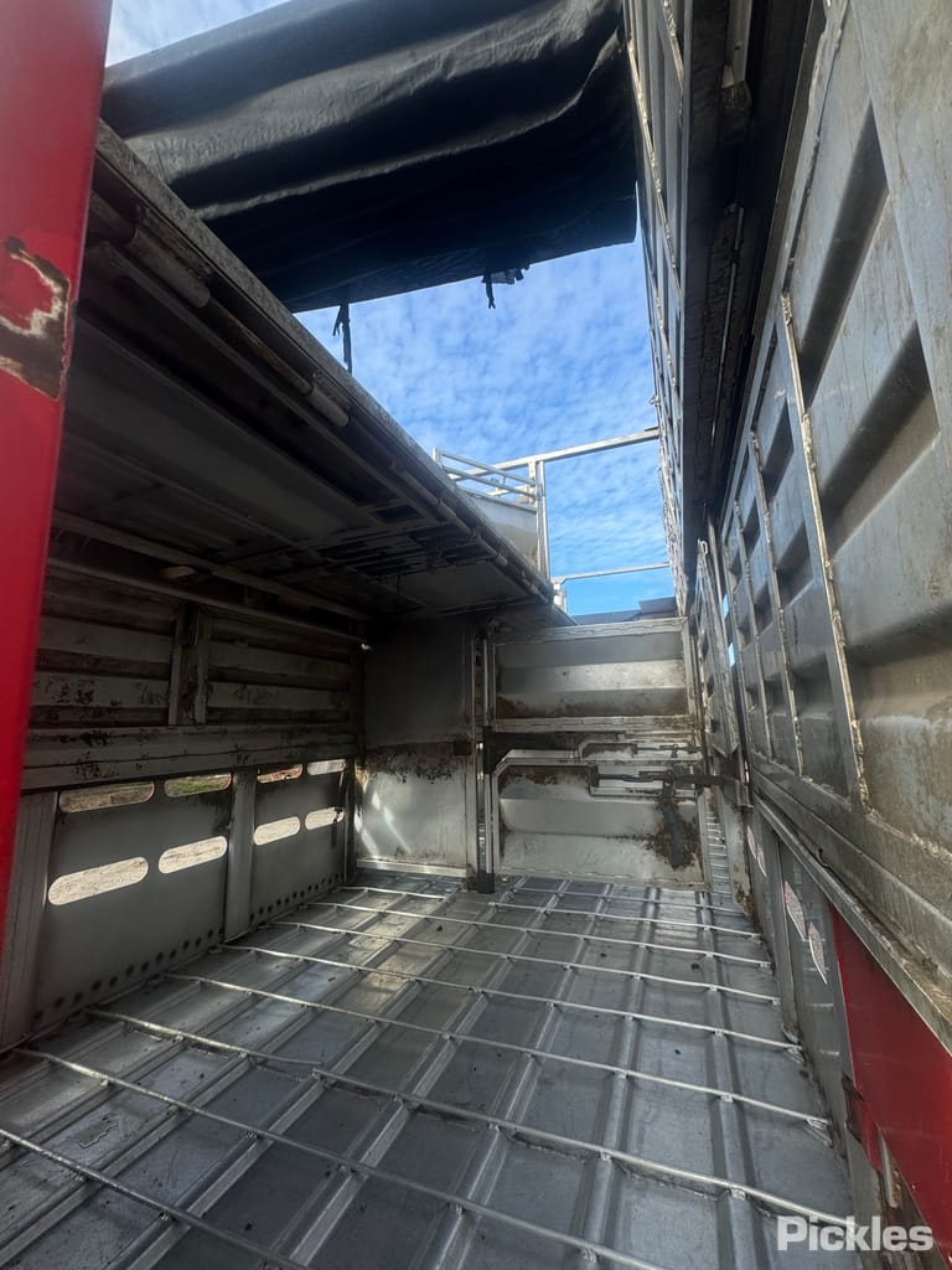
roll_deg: +1.9
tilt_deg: +11.6
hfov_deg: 85.7
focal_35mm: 14
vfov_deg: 102.1
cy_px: 635
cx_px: 476
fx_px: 513
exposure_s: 1/968
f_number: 2.2
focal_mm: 2.22
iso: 50
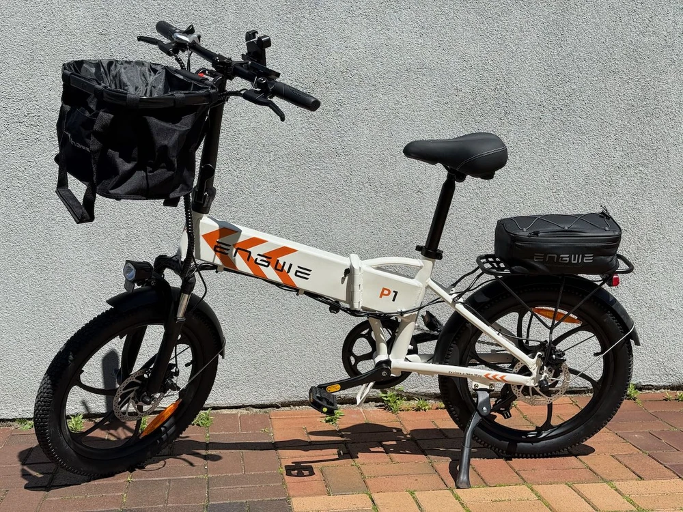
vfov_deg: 30.3
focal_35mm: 48
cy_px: 256
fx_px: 947
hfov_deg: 39.7
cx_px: 342
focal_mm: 6.76
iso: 64
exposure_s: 1/5208
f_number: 1.78
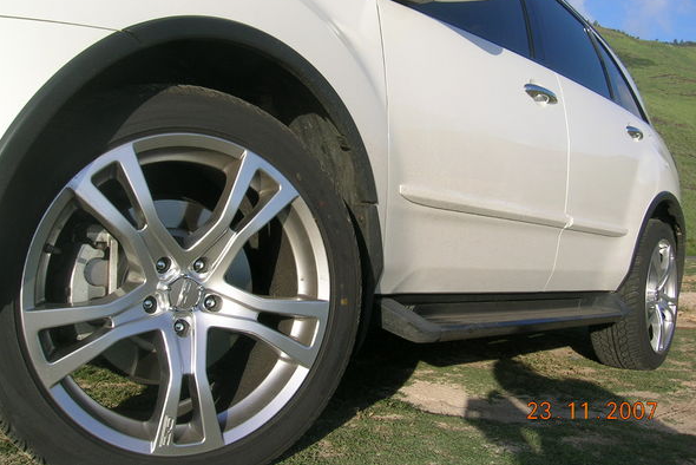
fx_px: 716
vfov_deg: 35.9
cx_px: 352
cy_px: 201
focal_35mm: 37
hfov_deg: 51.9
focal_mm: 5.4
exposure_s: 1/388
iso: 50
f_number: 4.8
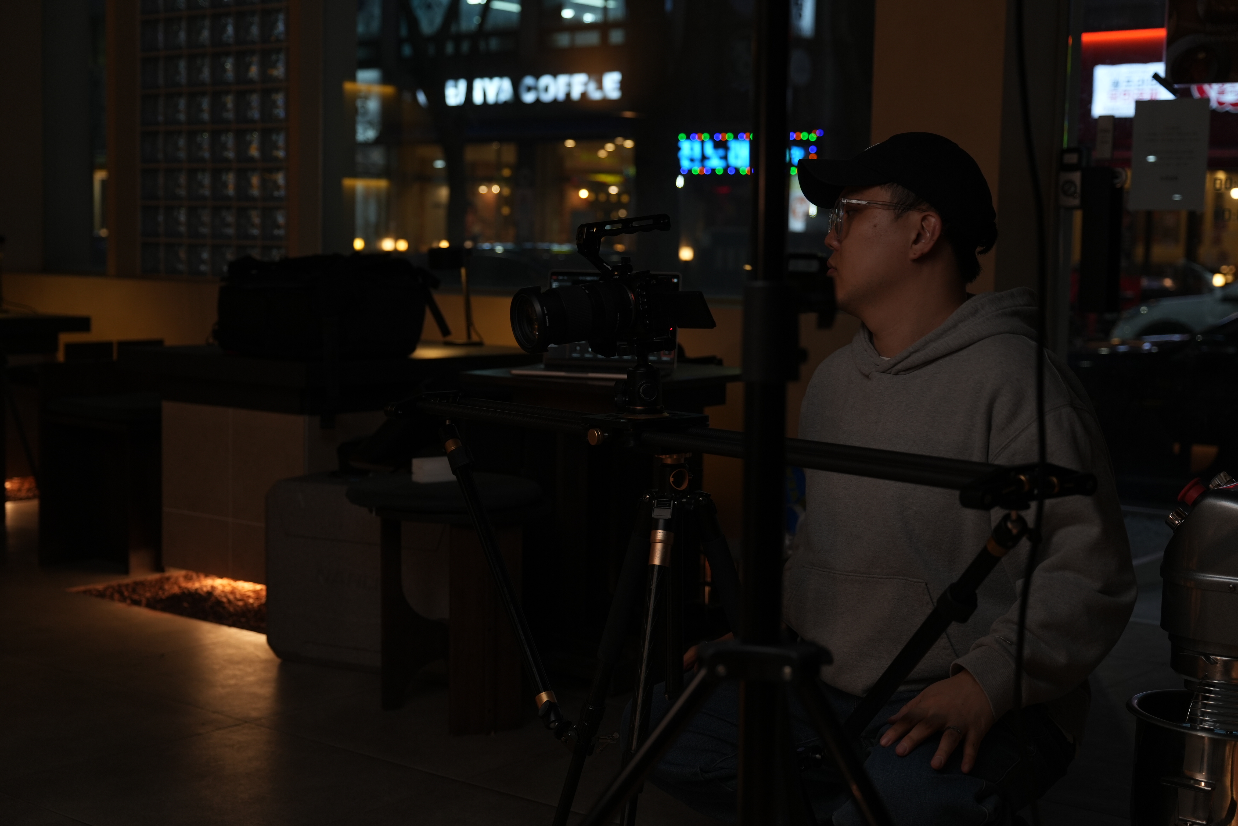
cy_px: 413
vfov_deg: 27.0
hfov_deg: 39.6
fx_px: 1719
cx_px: 619
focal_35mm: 50
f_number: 4
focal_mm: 50
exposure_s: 1/125
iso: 400
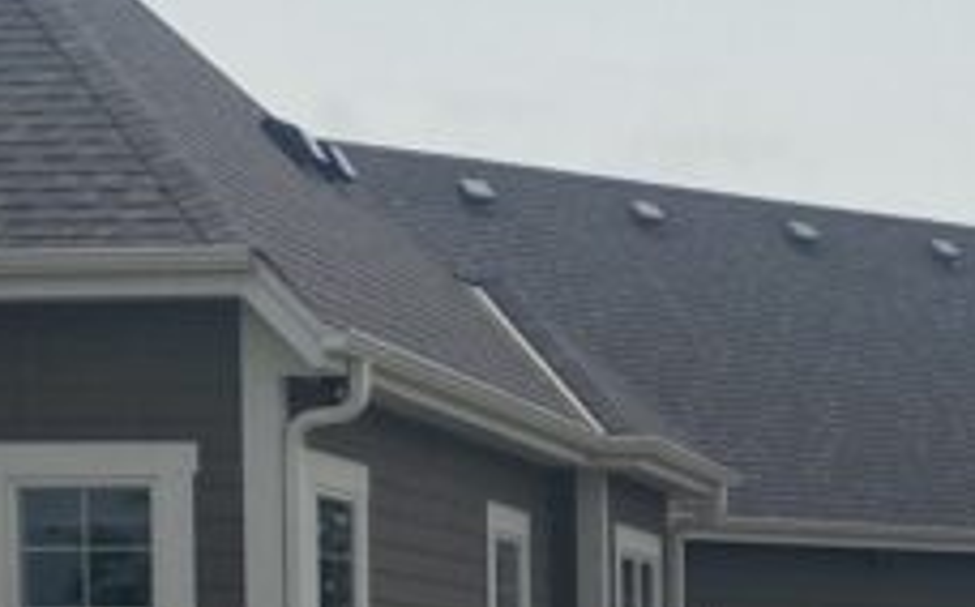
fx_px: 3292
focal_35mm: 124
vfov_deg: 10.3
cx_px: 1274
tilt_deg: -2.6
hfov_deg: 16.0
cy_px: 808
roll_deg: +0.7
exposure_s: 1/8850
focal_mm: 4.25
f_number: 1.8
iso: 32
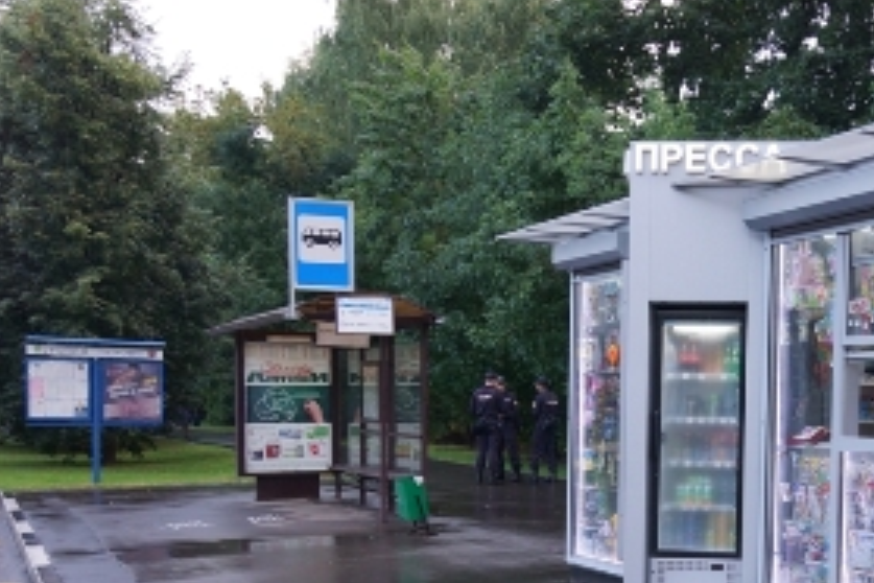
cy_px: 456
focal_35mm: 53
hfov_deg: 36.4
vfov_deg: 25.1
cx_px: 680
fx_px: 1287
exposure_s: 1/60
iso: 400
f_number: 4
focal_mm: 22
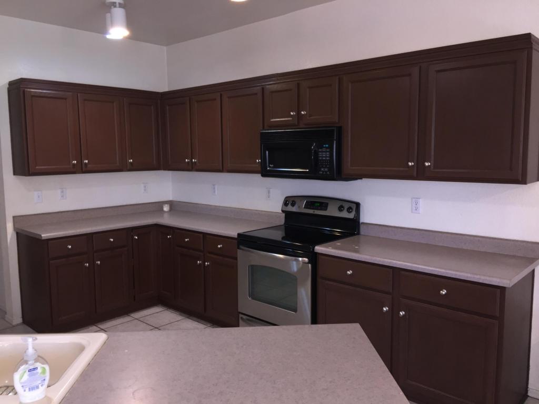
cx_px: 270
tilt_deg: -5.8
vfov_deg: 48.2
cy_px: 202
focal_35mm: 29
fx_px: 452
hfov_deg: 61.7
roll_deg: +0.2
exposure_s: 1/16
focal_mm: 4.15
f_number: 2.2
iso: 80
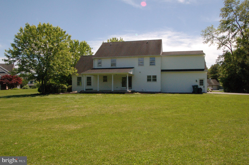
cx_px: 124
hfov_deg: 70.5
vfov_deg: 50.3
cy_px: 82
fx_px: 176
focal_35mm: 26
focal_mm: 17
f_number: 18
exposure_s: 1/500
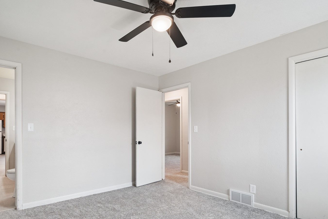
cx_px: 140
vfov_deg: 61.4
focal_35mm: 20
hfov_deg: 83.4
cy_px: 131
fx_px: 182
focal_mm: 16
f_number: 10
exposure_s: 1/5
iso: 400
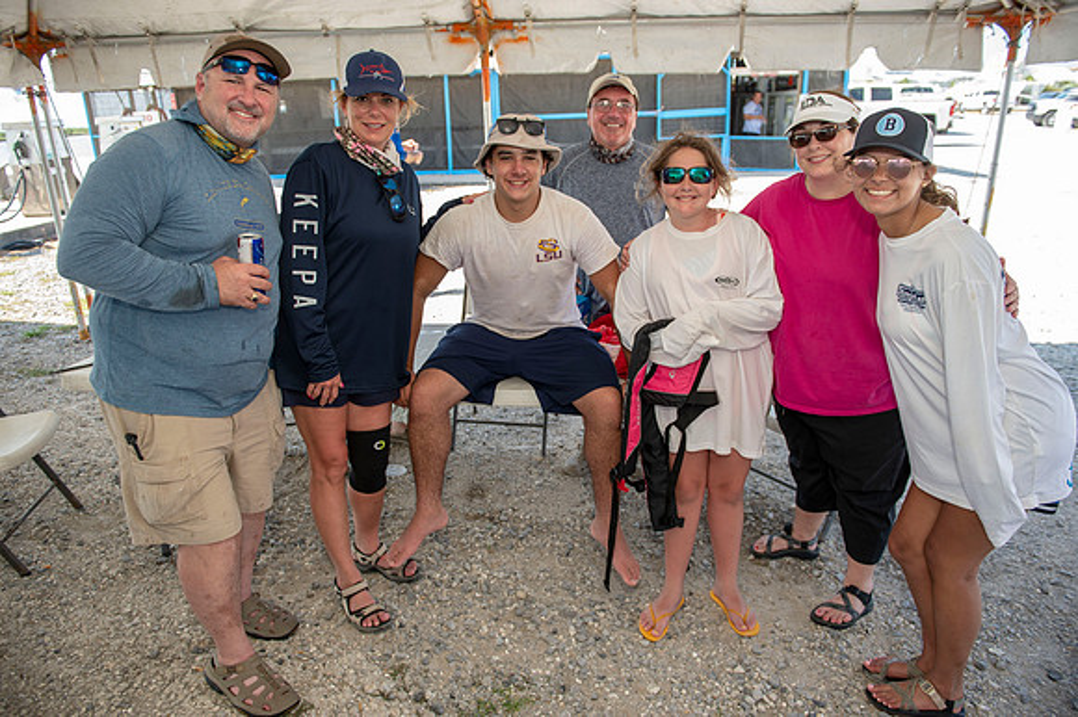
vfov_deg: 53.1
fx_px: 718
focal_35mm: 24
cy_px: 358
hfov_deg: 73.8
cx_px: 539
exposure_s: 1/125
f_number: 3.5
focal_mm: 24
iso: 50
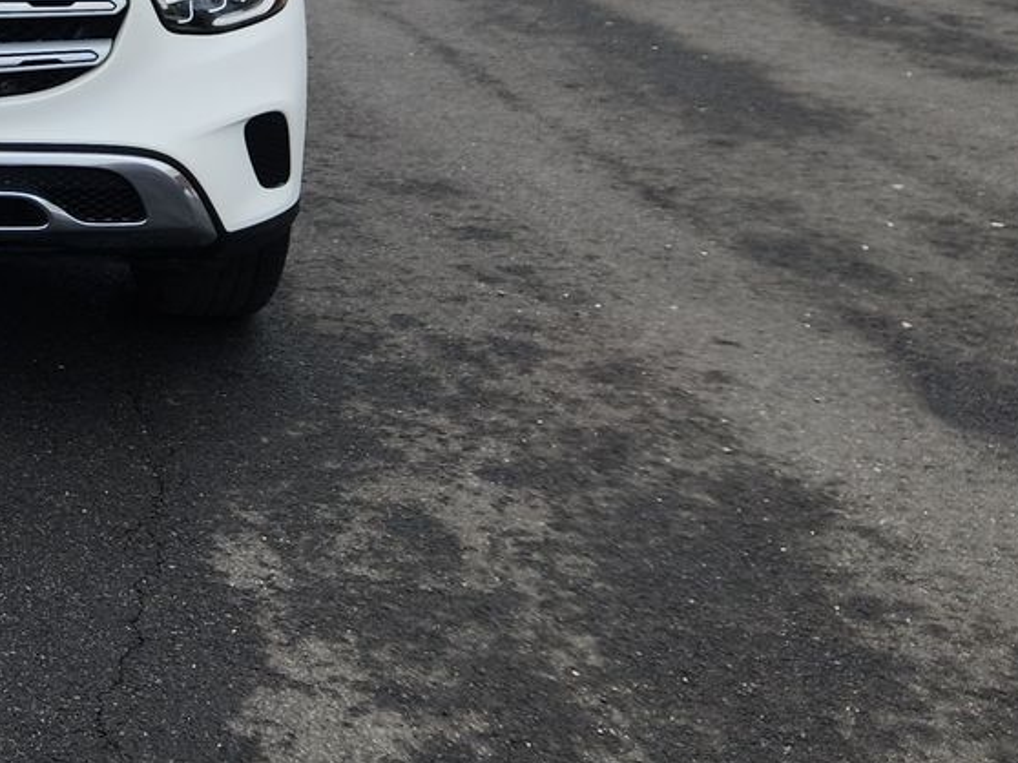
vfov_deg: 21.1
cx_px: -212
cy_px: -78
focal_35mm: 66
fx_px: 1940
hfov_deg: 26.1
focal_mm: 5.4
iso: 20
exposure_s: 1/286
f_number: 1.8
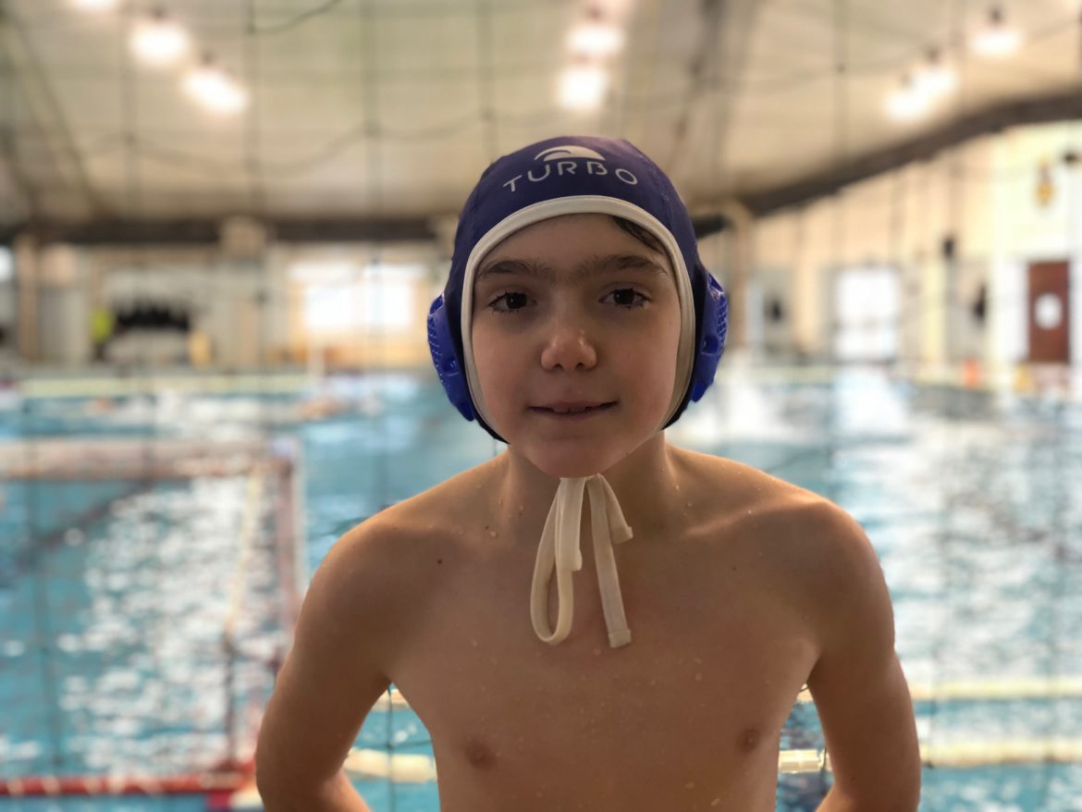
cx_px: 541
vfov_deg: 28.0
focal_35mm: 52
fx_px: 1626
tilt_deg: -3.4
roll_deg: +1.6
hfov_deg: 36.8
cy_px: 406
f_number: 2.4
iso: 125
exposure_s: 1/25
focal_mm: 6
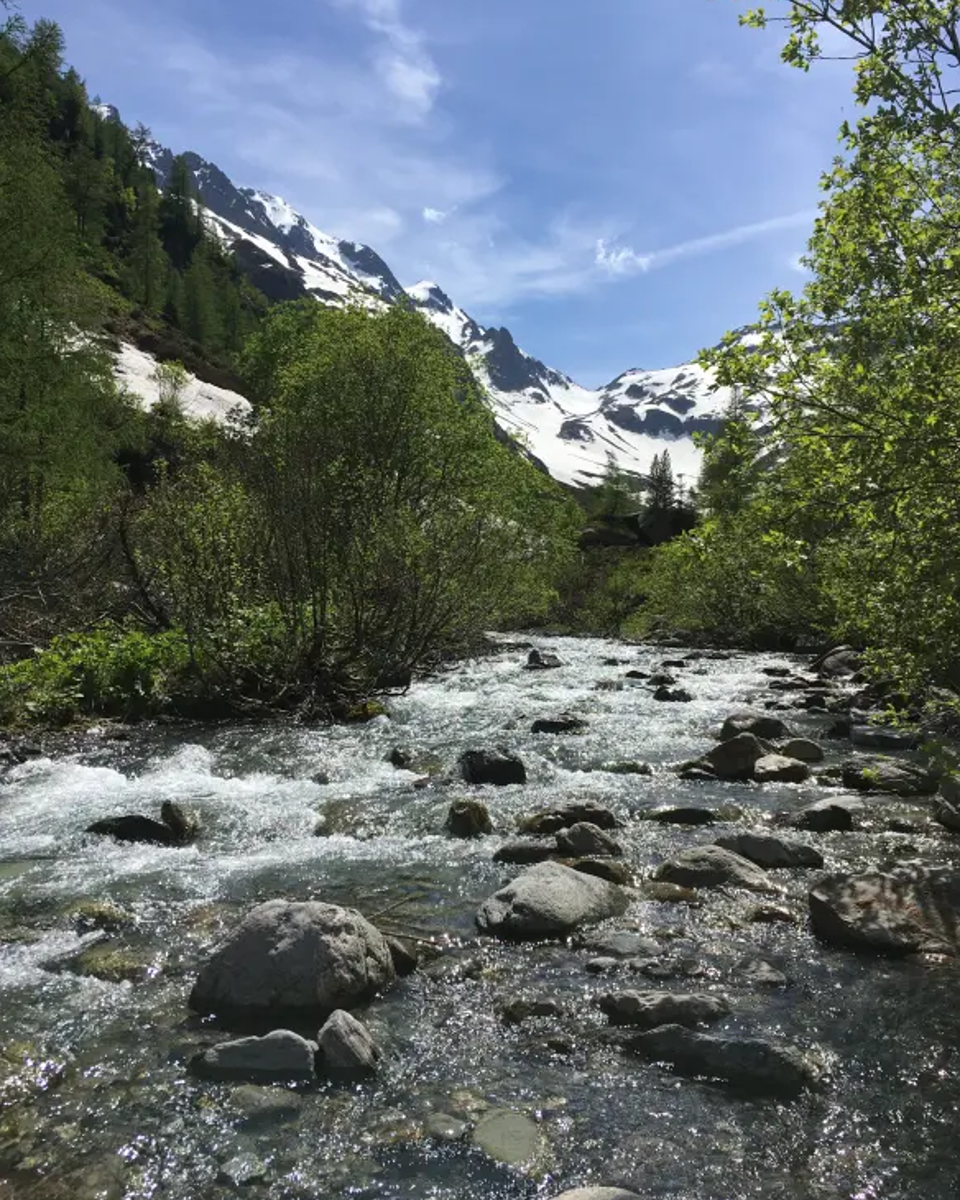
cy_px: 580
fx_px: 1101
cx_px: 488
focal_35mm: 31
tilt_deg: +1.0
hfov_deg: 47.1
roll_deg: -2.1
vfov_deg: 57.2
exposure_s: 1/2564
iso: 25
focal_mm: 4.15
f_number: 2.2
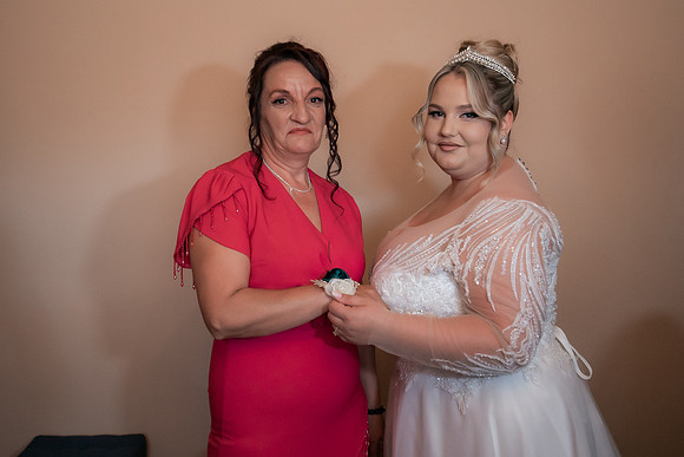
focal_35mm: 41
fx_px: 772
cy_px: 186
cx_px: 296
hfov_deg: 47.7
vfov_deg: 32.9
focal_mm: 30
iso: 1600
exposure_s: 1/320
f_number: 2.8
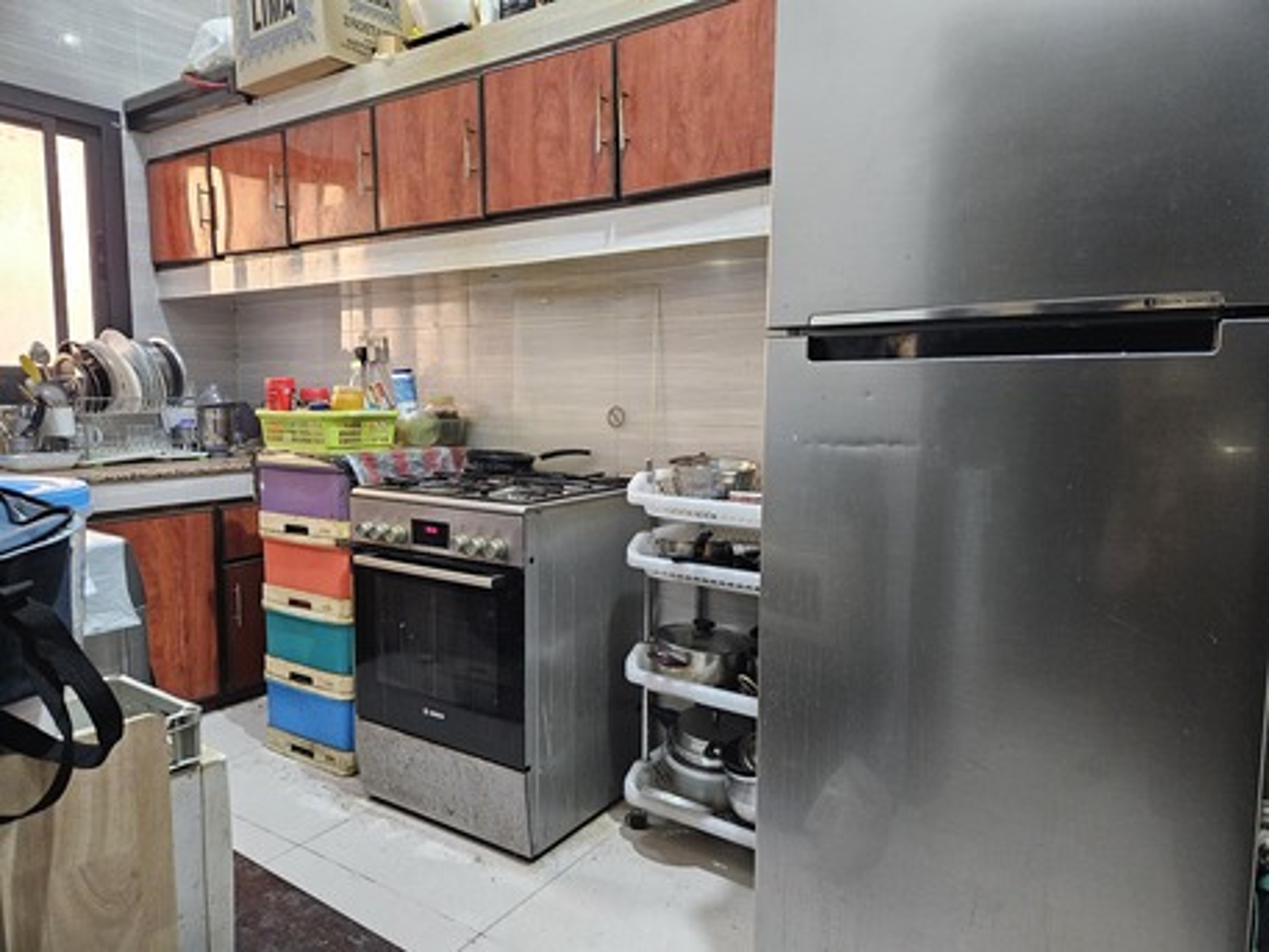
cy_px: 476
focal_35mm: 23
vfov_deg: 58.9
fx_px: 843
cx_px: 634
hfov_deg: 73.9
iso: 640
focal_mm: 5.4
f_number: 1.8
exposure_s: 1/100
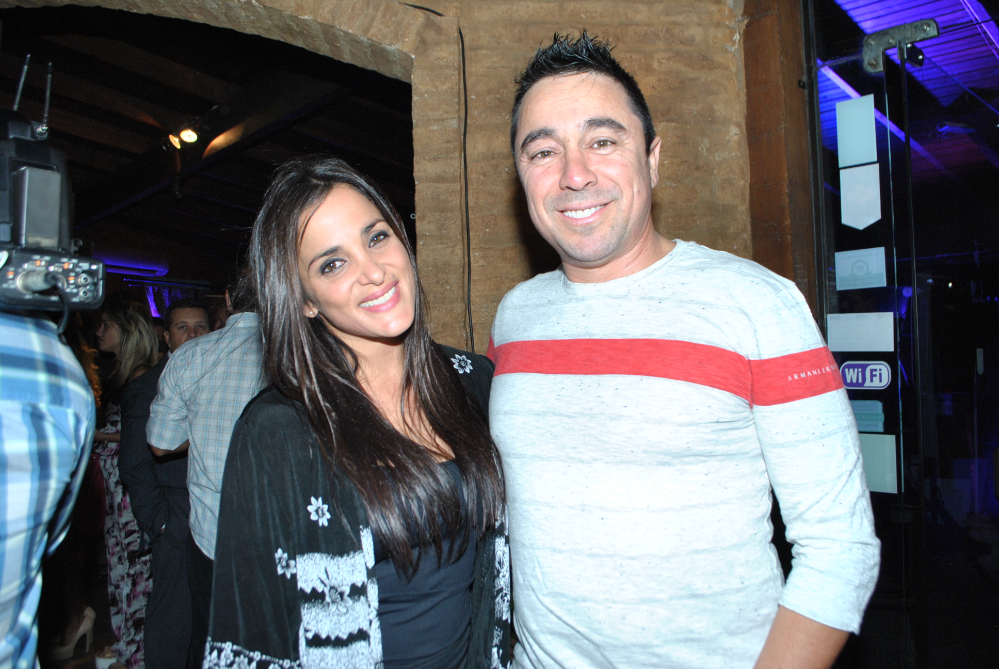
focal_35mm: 27
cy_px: 334
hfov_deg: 67.3
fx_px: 750
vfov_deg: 48.0
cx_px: 500
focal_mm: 18
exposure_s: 1/80
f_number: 5.6
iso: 400
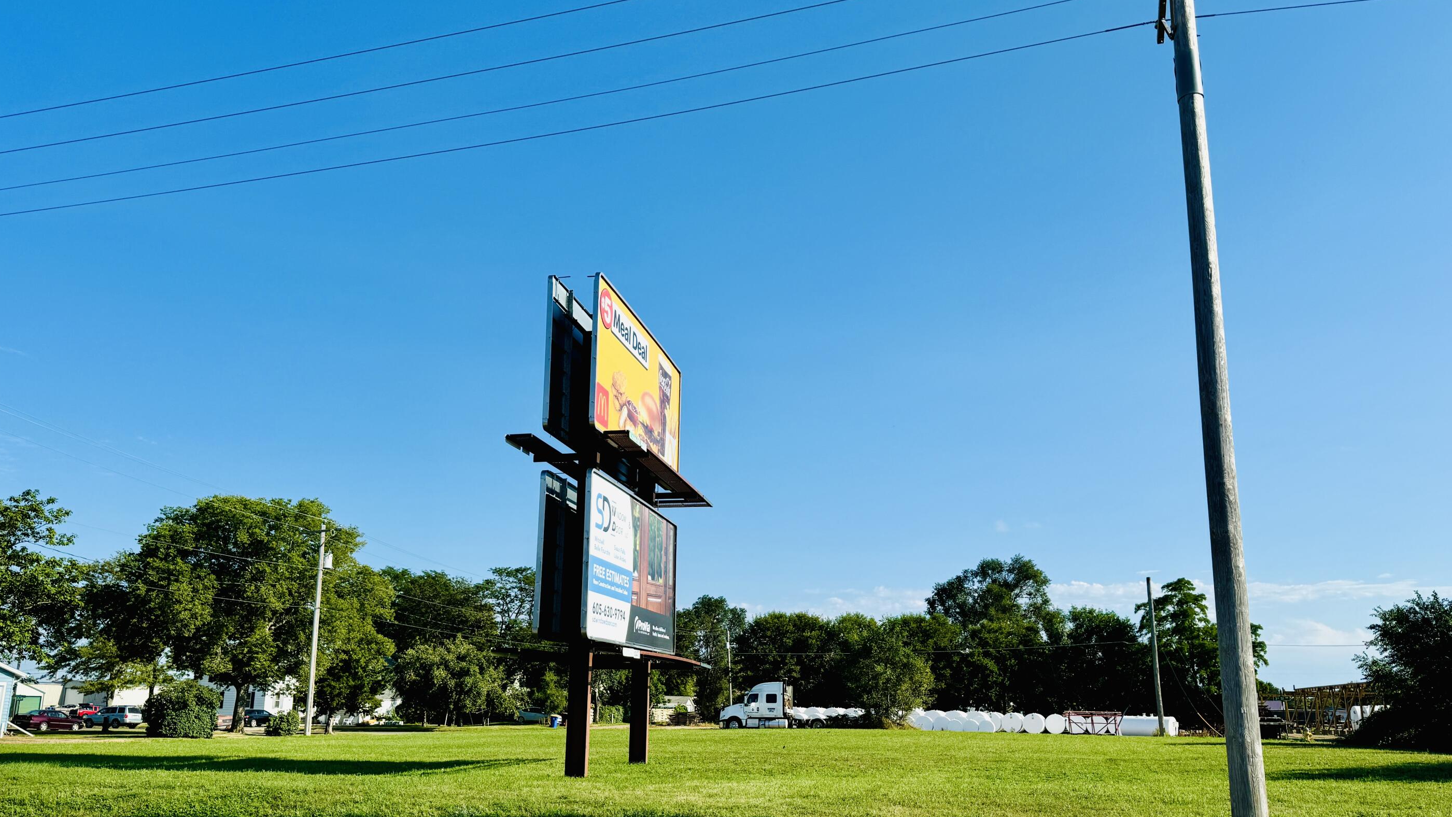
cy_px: 448
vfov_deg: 41.5
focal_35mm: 28
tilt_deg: +12.4
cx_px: 695
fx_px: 1078
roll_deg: -0.9
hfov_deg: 67.9
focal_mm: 6.76
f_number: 1.78
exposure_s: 1/5814
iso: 80
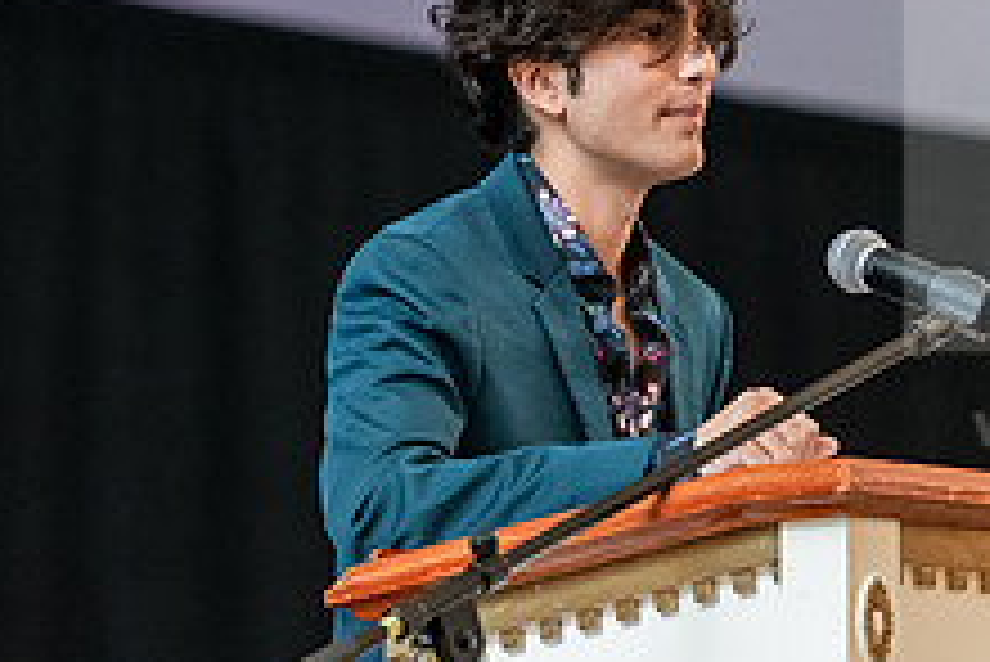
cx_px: 770
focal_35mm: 421
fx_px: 11585
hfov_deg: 4.9
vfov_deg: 3.3
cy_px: 520
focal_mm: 160
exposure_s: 1/200
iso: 2500
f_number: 3.2
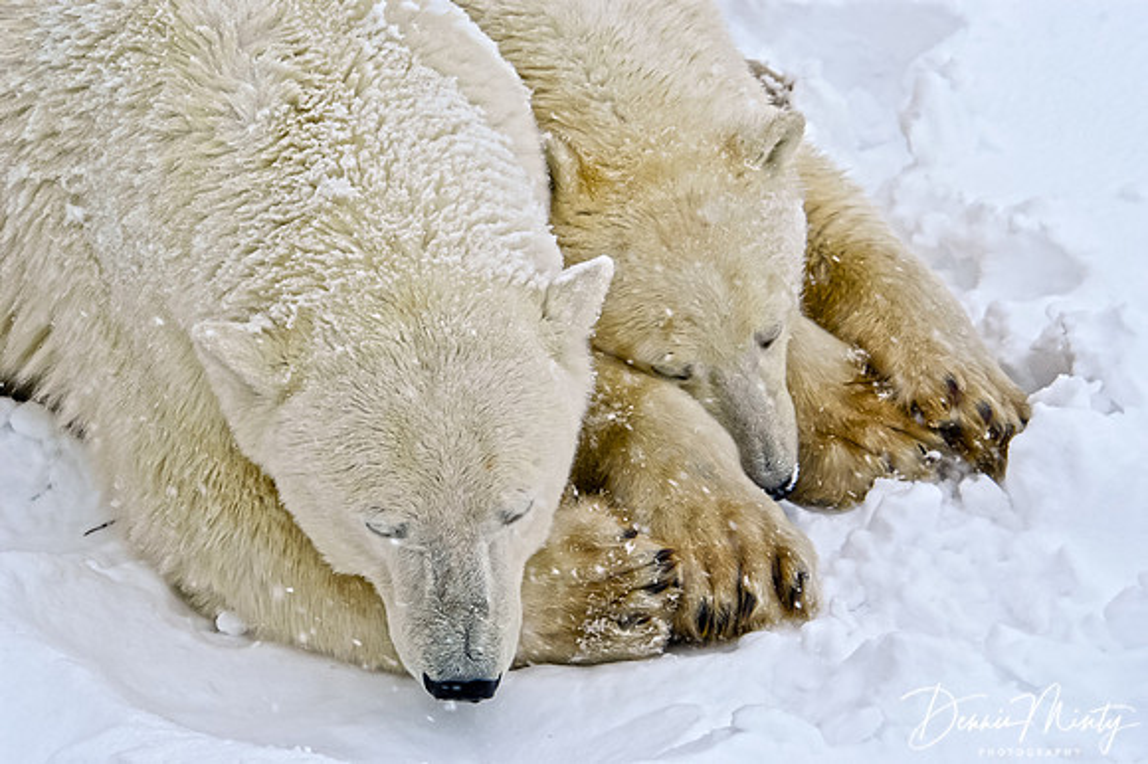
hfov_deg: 8.3
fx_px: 7888
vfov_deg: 5.5
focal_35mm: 248
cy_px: 382
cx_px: 574
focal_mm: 165
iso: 250
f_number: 8
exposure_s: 1/180
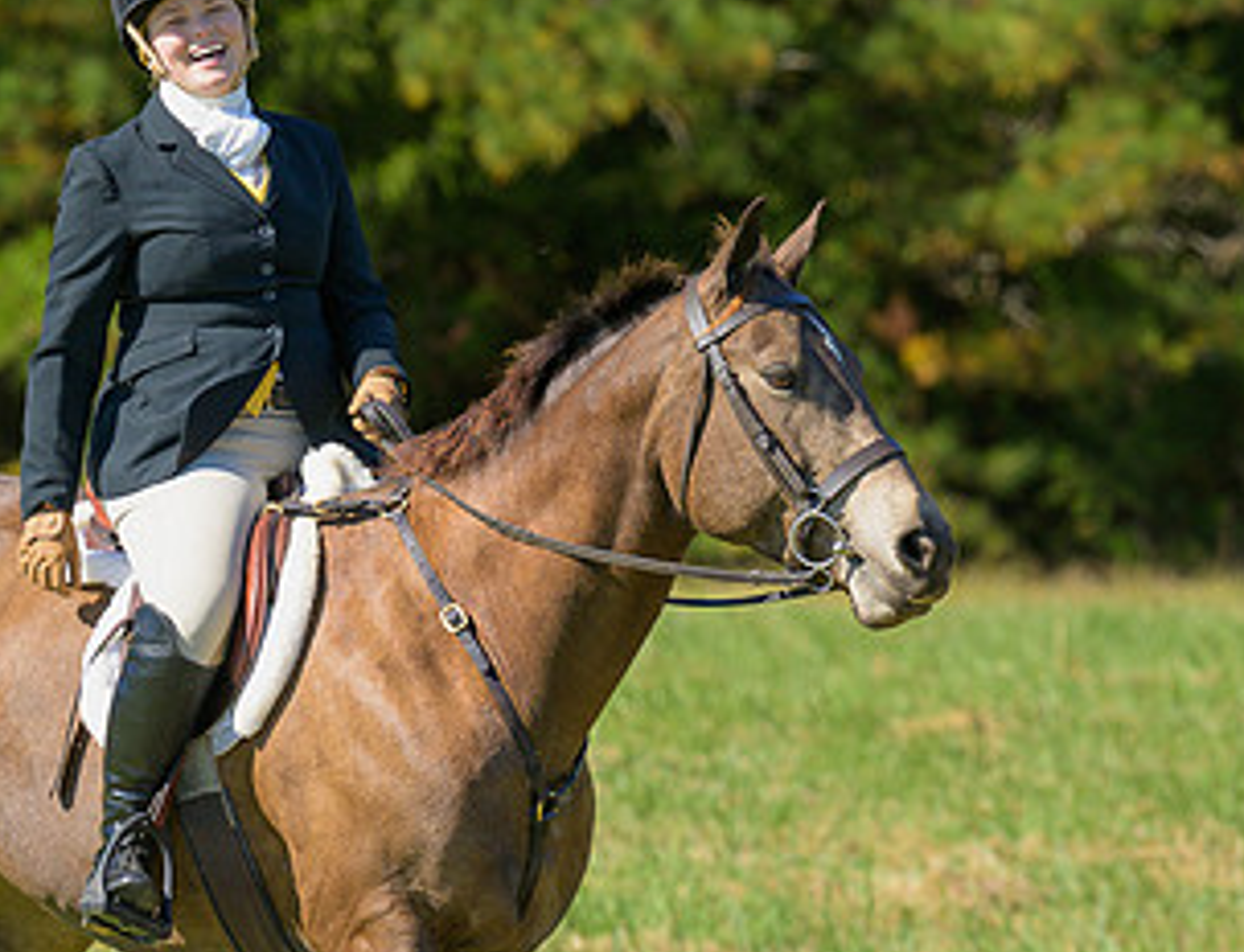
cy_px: 481
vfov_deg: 4.3
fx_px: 12746
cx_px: 577
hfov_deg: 5.6
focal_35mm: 352
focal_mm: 145
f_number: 4
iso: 200
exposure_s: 1/500
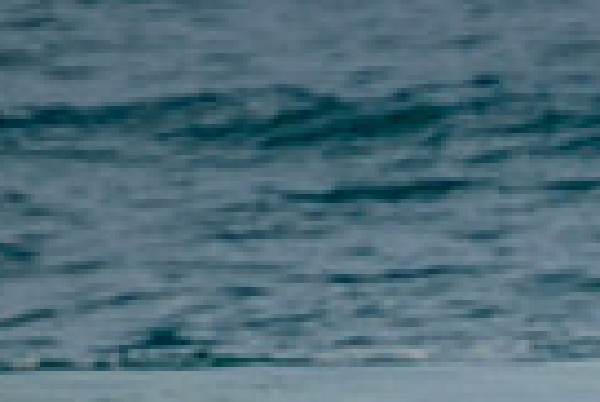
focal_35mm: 3412
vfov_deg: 0.4
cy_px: 802
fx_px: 56927
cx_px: 1249
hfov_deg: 0.6
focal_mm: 800
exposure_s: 1/2000
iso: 560
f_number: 11
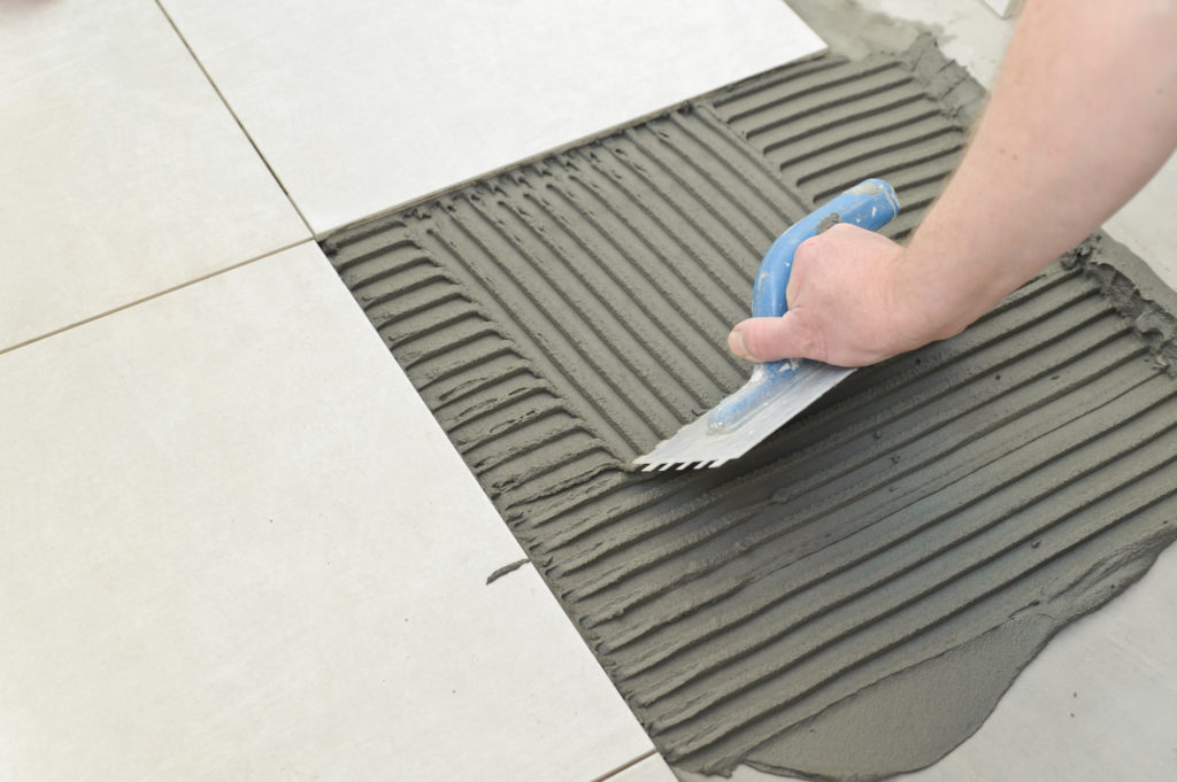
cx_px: 588
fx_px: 1633
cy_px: 391
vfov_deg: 26.9
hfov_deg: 39.6
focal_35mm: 50
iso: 200
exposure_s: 1/80
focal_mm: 50
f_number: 4
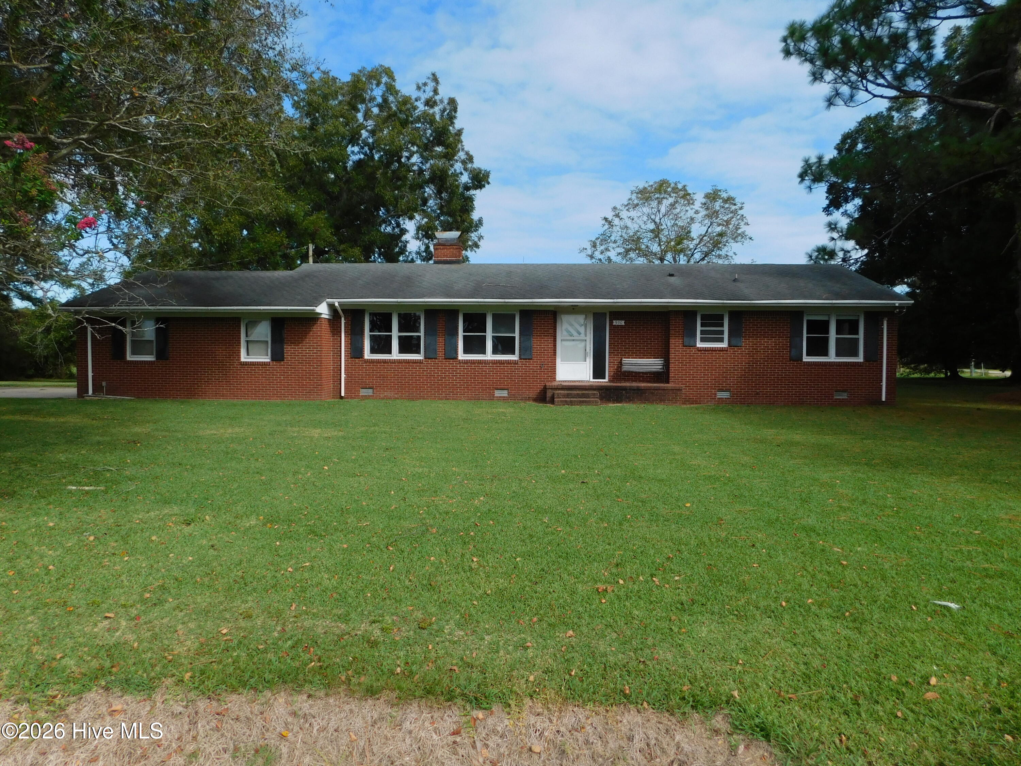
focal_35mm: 23
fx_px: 678
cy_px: 383
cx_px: 510
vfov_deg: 58.9
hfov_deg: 73.9
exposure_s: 1/500
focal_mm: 4
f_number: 6
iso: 125
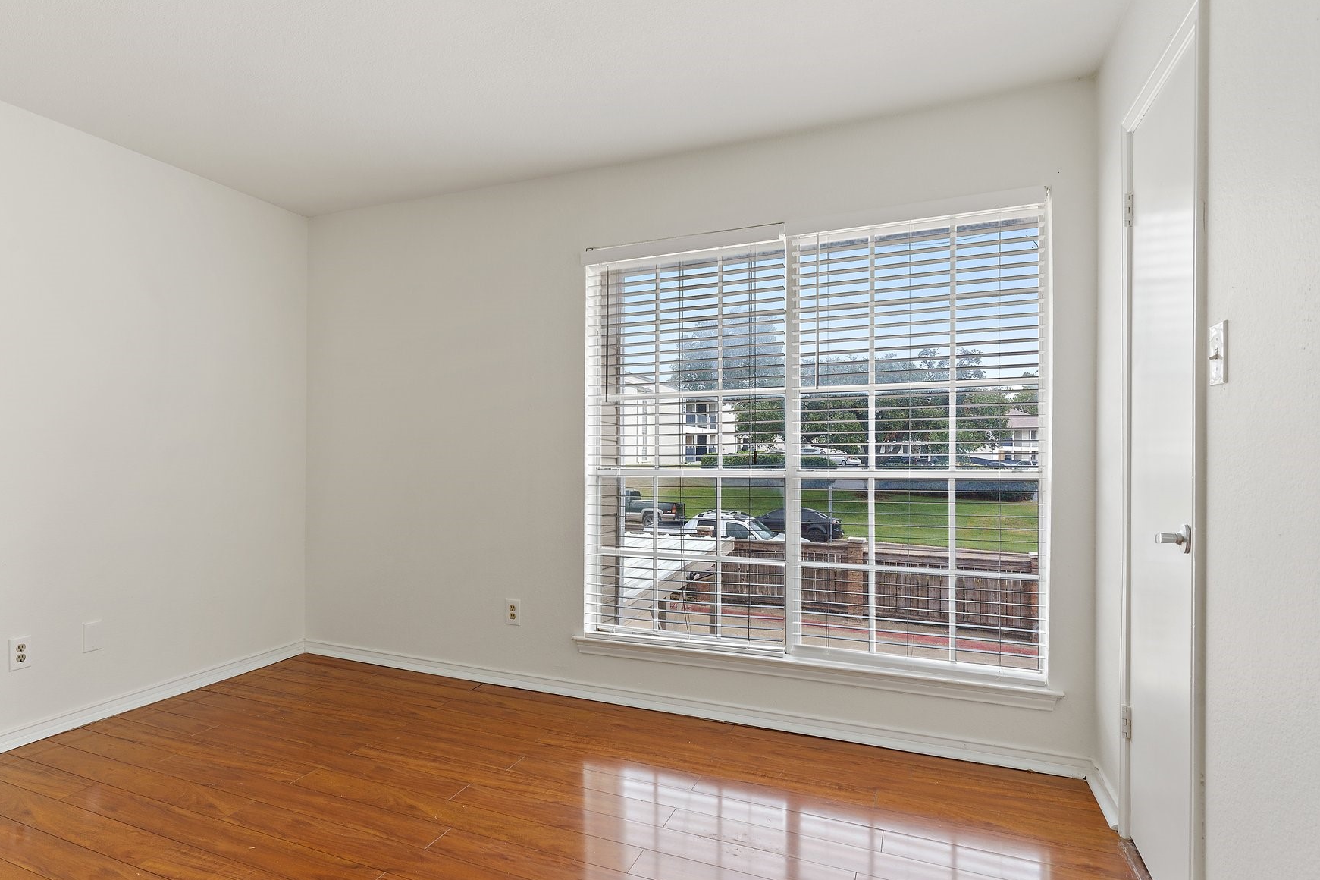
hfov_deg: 83.3
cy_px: 430
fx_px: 733
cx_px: 553
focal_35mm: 20
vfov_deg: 61.9
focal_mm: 17
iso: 320
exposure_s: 1/8
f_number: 9.5
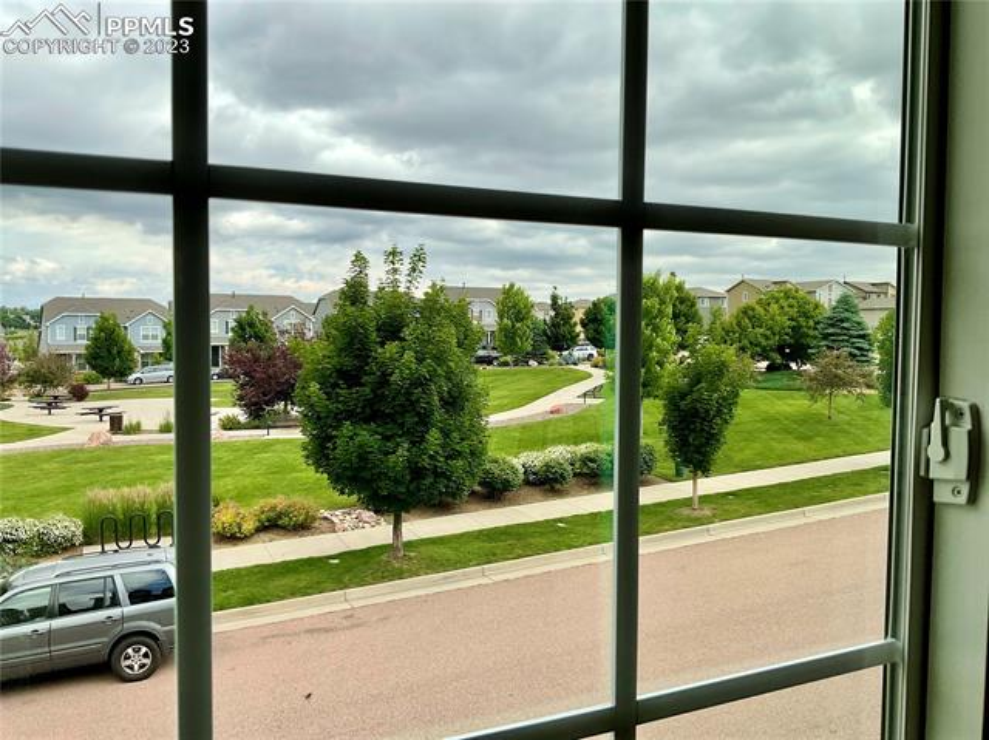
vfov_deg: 48.2
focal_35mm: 29
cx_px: 494
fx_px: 828
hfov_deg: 61.7
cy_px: 370
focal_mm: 3
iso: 16
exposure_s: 1/1076
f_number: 1.8
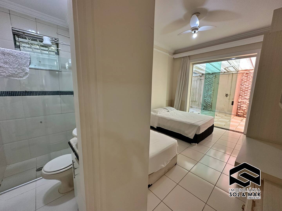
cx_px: 141
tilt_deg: -8.9
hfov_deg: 102.1
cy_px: 106
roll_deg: -1.3
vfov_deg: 85.7
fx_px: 114
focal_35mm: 14
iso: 250
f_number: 2.2
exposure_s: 1/120
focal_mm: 2.22
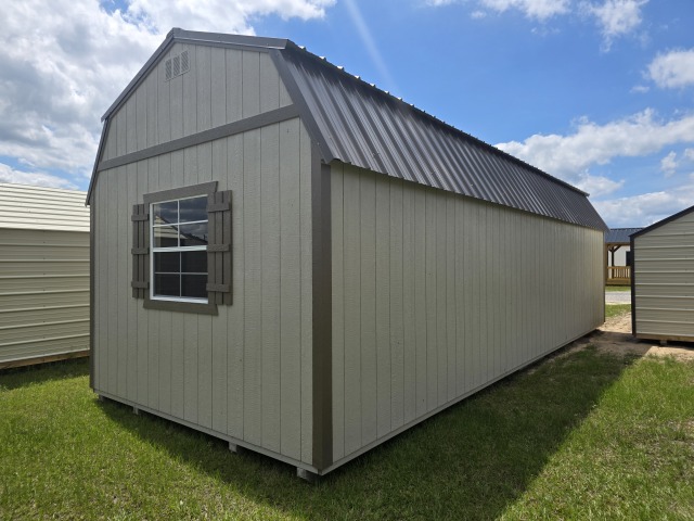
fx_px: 461
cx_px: 347
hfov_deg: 73.9
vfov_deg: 58.9
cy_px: 260
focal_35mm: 23
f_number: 1.7
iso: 80
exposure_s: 1/7626
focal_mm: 6.3
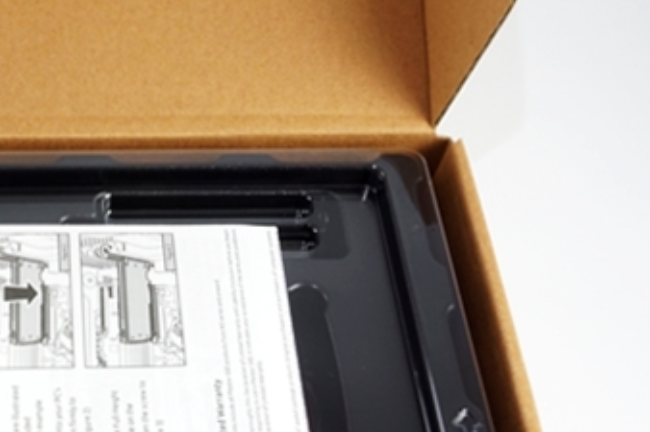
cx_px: 13
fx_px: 1281
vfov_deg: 18.9
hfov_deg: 27.0
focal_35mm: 71
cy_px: 383
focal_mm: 20
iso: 400
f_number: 16
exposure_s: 1/2.5
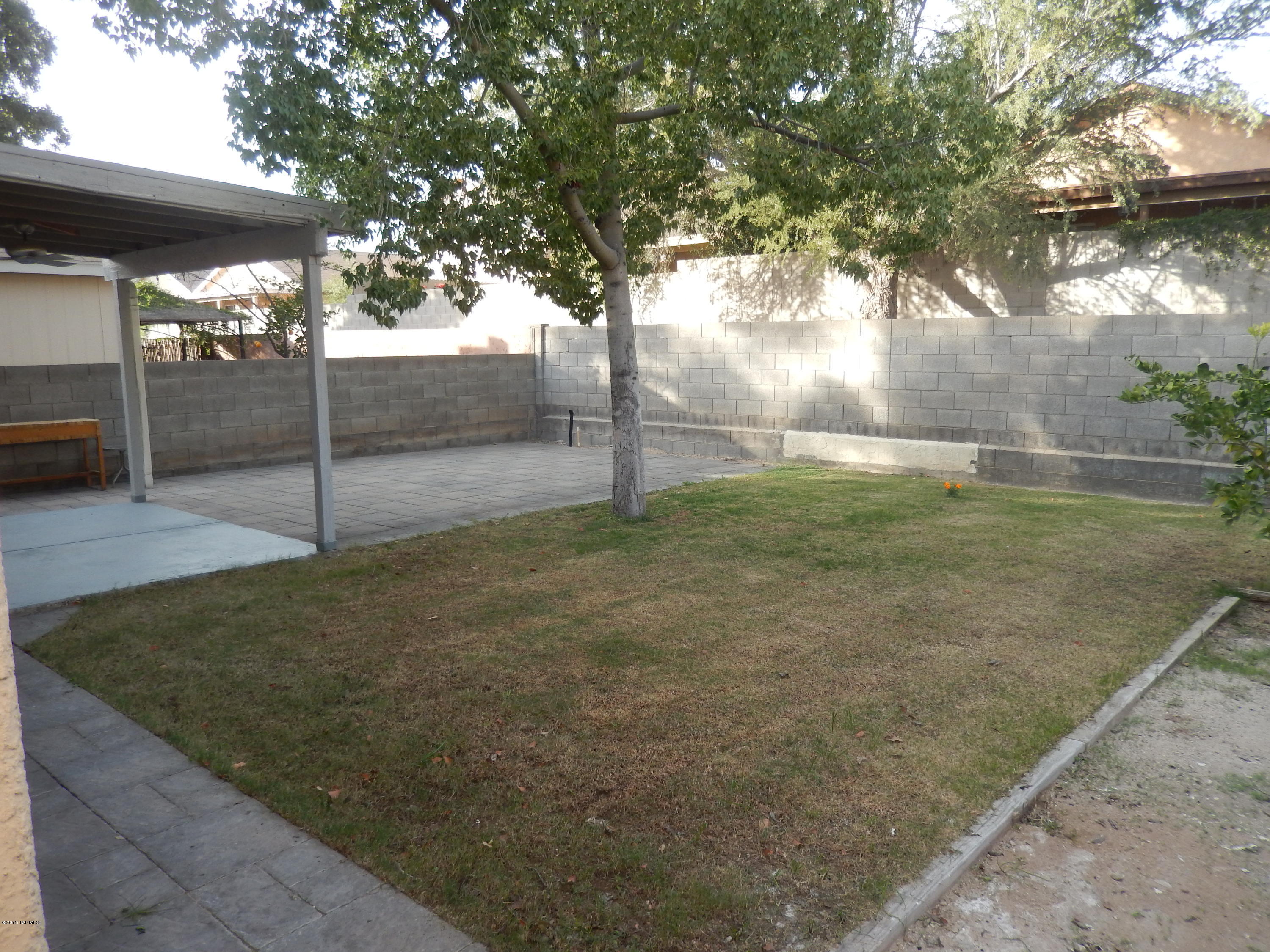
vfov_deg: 54.9
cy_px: 476
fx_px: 917
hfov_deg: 69.4
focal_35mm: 25
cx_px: 635
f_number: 3.4
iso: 125
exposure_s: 1/200
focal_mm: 4.5
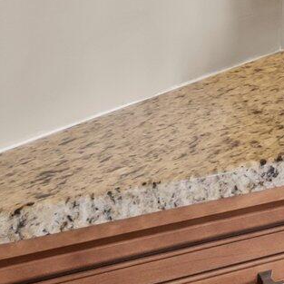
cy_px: -137
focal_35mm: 81
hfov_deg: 15.6
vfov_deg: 18.9
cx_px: 609
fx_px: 752
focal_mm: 7
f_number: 4
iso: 400
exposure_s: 1/20
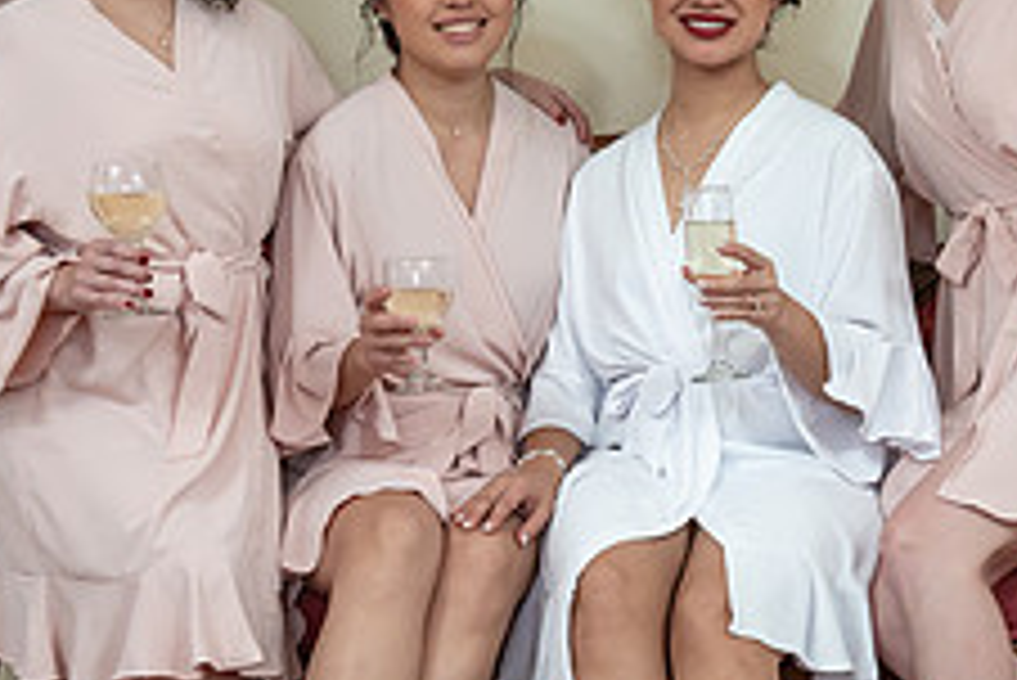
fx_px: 2148
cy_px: 284
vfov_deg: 18.0
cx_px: 705
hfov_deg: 26.4
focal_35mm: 76
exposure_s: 1/200
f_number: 5.6
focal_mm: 28
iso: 2000
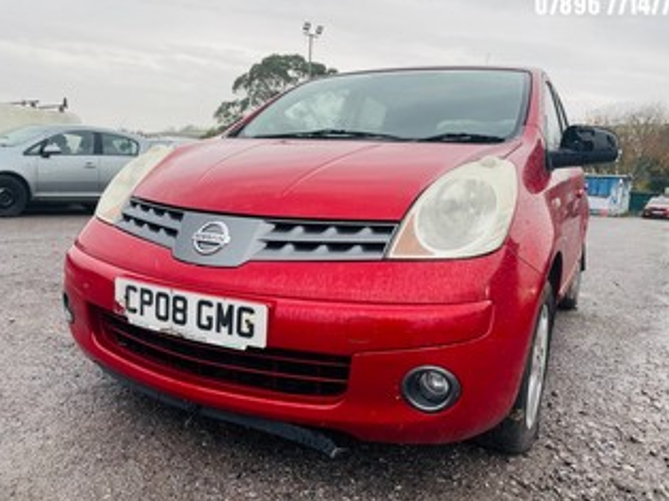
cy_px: 243
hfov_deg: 61.7
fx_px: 560
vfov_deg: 48.2
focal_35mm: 29
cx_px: 315
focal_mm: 4.2
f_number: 1.6
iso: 32
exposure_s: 1/296
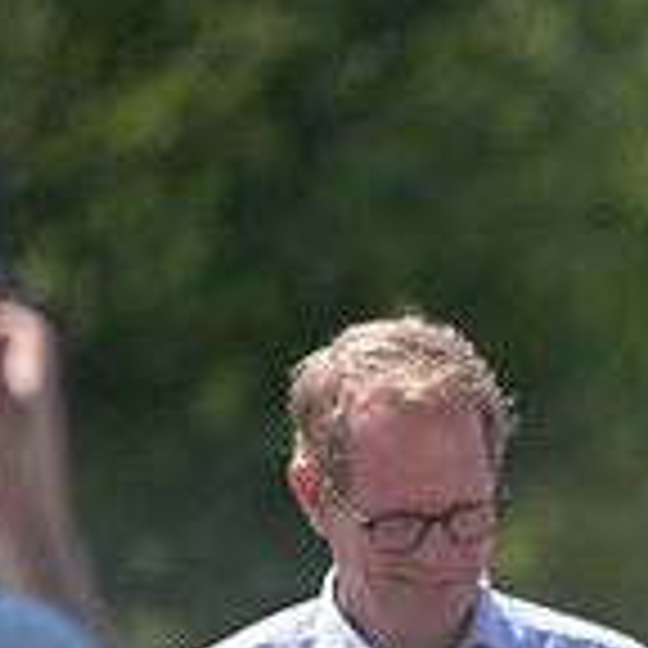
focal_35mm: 1370
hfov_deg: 1.3
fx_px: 29015
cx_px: 1134
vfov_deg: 1.3
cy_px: 853
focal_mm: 400
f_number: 5
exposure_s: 1/1250
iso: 500
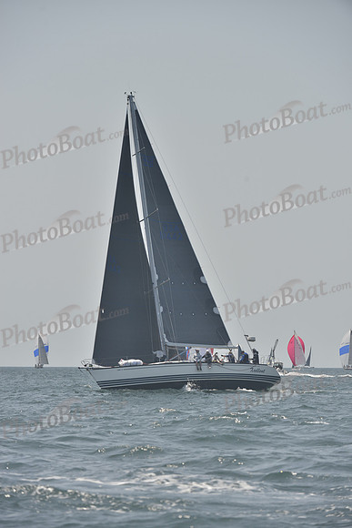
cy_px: 264
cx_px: 176
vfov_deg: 8.6
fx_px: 3518
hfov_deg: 5.7
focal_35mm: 240
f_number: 7.1
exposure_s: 1/1250
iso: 280
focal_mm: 240
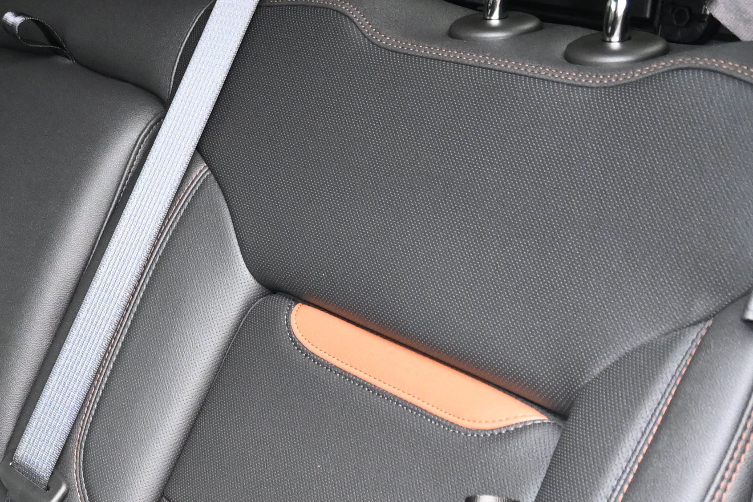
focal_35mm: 79
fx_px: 1652
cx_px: -80
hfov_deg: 24.0
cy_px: 351
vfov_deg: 17.2
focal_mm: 16
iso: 1600
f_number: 3.5
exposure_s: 1/125
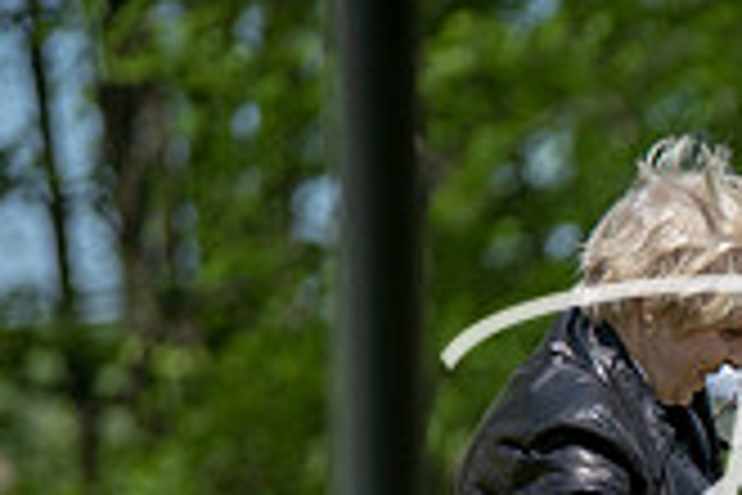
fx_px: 10841
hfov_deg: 3.9
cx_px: 1237
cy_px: 866
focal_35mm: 526
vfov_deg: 2.6
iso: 100
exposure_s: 1/1000
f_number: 3.2
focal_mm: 150
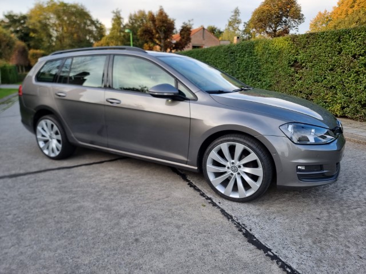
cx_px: 183
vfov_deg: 56.8
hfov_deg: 71.6
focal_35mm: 24
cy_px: 137
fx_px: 254
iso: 50
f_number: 1.8
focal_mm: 6.7
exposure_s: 1/109
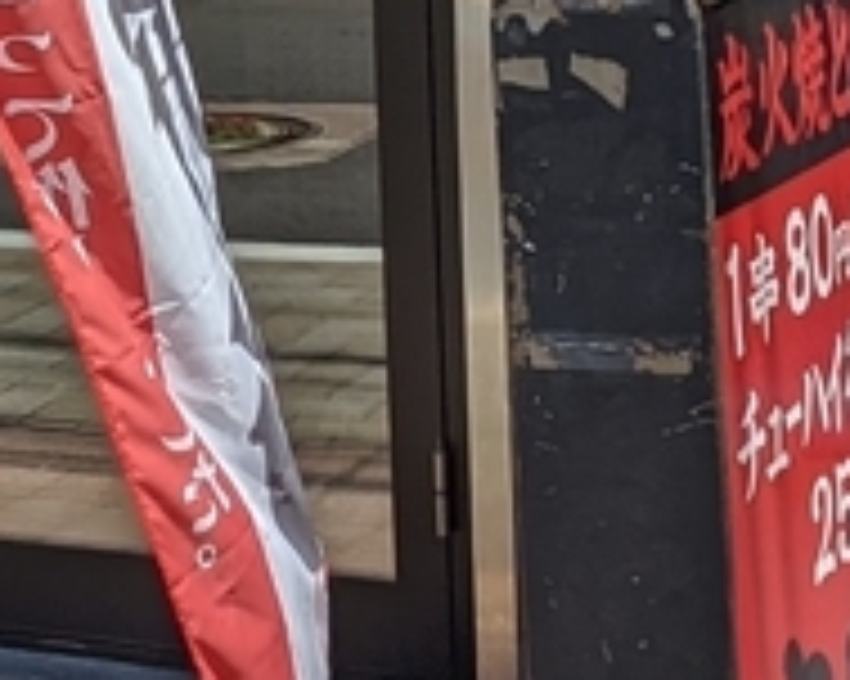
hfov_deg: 11.1
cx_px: -423
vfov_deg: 9.1
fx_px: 4199
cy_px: -216
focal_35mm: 167
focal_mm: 4.38
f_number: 1.73
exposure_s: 1/3356
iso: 54
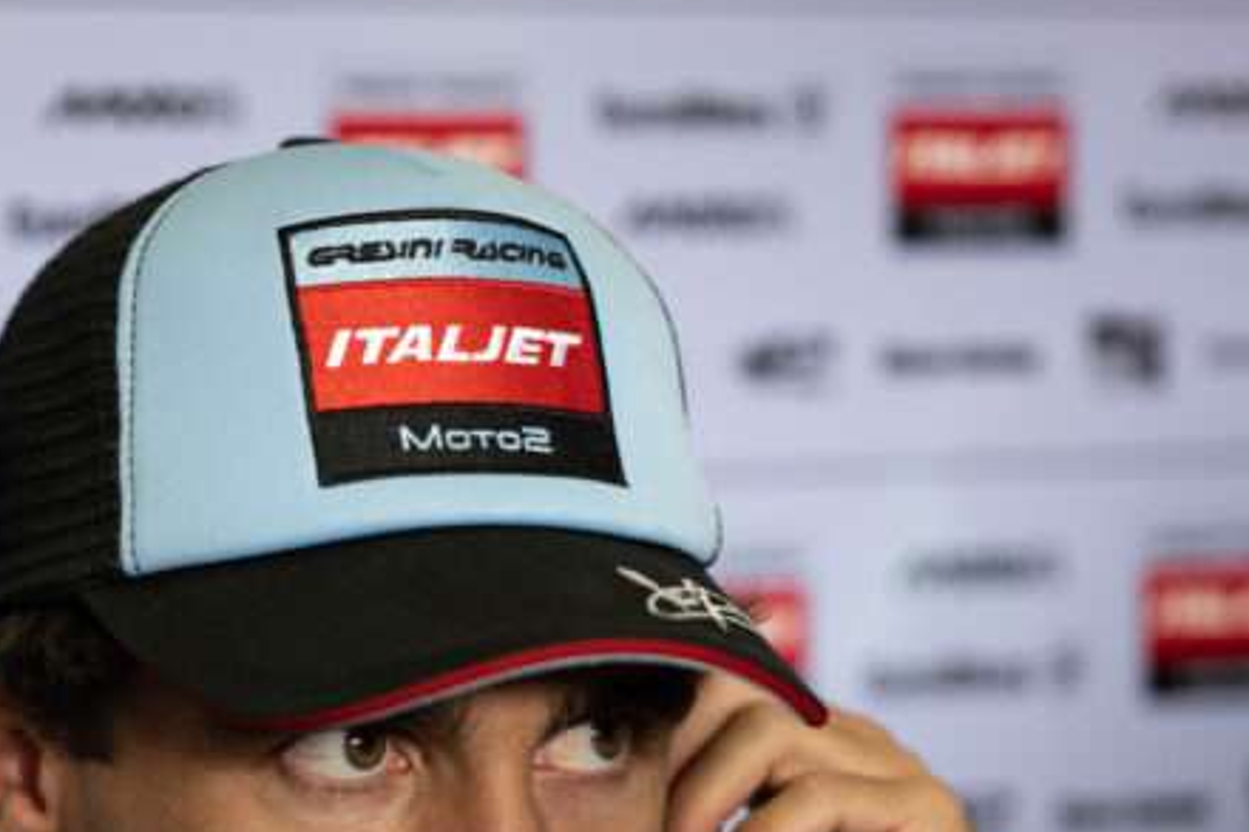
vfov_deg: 6.9
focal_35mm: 198
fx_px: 6867
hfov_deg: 10.4
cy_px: 882
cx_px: 204
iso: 500
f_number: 2
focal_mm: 85
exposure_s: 1/500
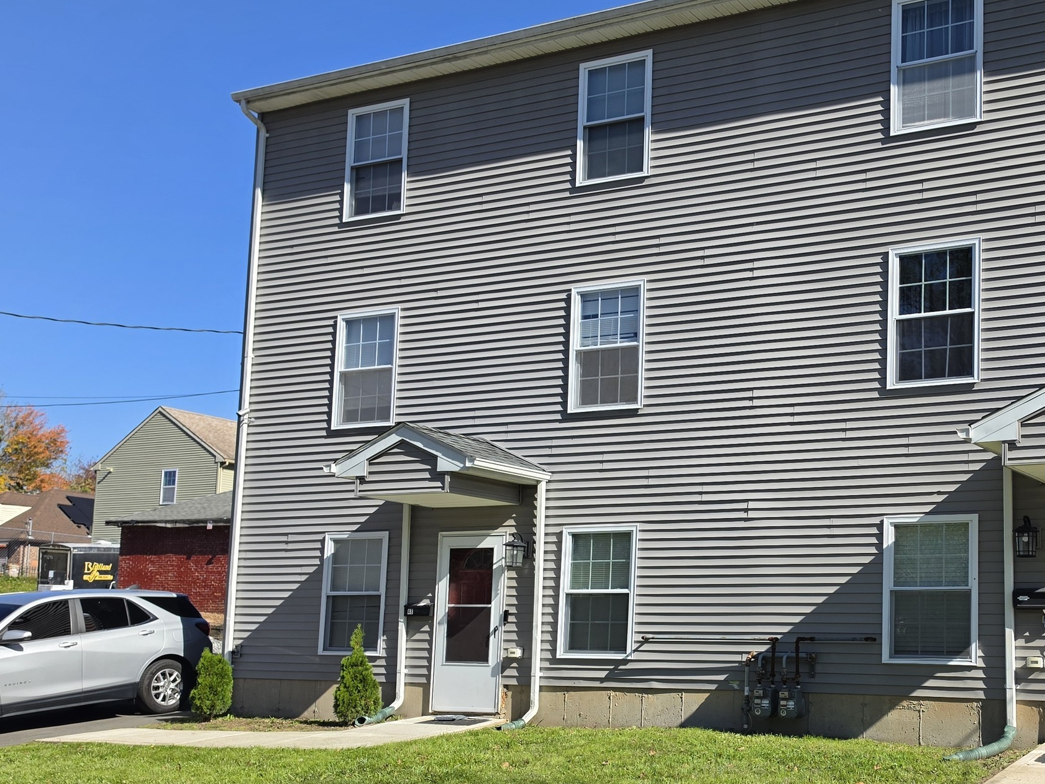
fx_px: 1268
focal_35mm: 42
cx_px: 825
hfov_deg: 42.9
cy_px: 503
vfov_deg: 34.1
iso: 64
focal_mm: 6.5
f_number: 1.4
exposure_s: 1/5775
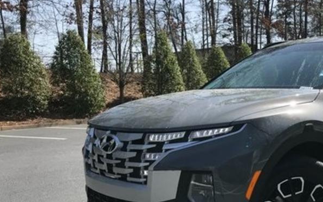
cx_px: 274
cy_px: 133
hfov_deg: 37.6
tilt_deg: -2.2
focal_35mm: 51
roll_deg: +2.1
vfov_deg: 25.2
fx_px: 449
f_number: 1.8
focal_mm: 3.99
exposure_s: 1/1546
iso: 20
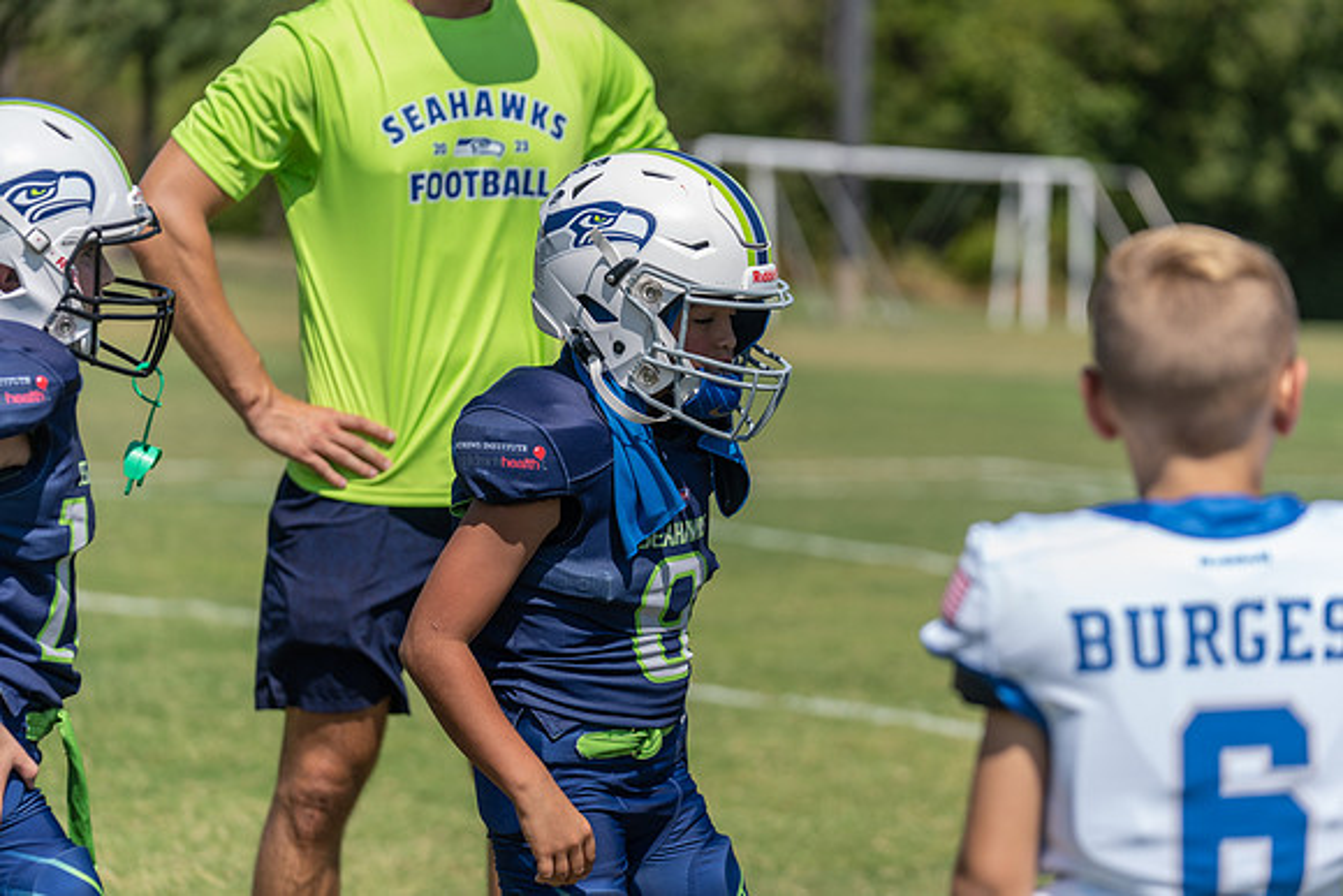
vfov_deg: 11.0
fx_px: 4664
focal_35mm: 125
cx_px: 672
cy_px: 448
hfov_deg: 16.4
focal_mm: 125
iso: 80
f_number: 3.5
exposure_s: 1/1250
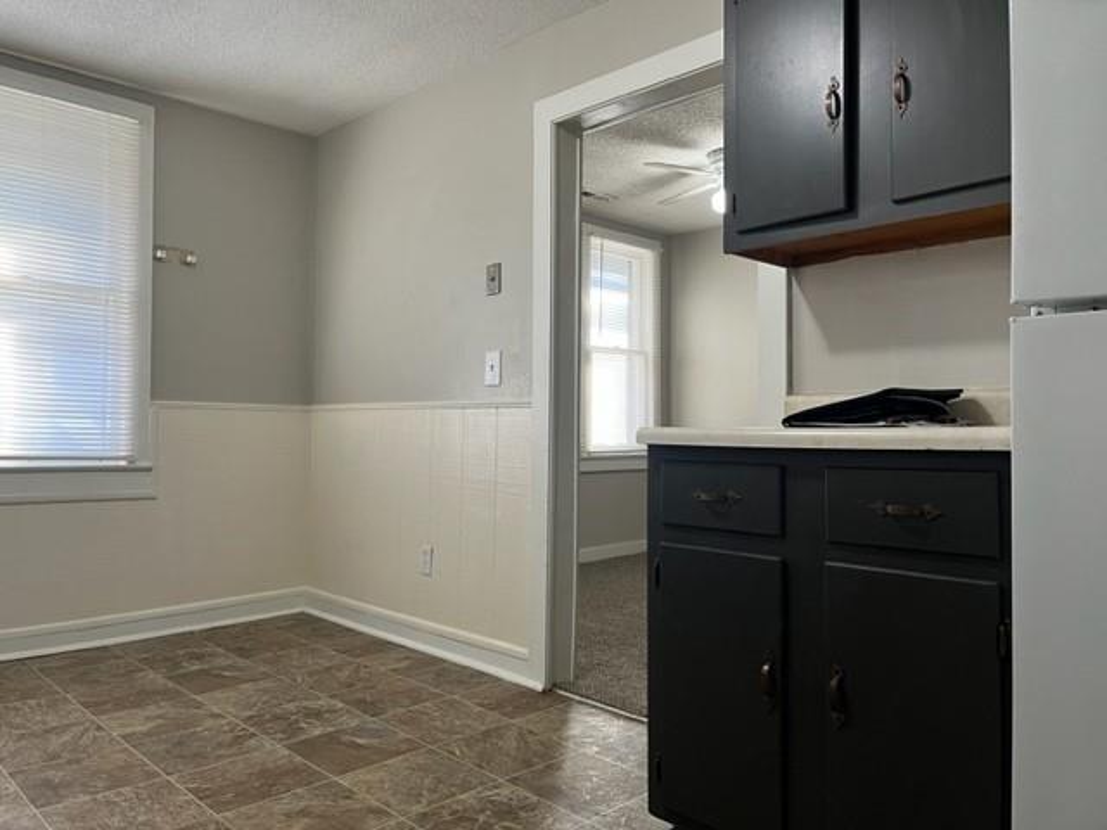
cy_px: 415
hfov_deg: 67.3
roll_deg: -0.1
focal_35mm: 26
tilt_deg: +0.6
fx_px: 831
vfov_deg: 53.1
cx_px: 554
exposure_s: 1/60
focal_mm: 5.1
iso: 100
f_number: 1.6
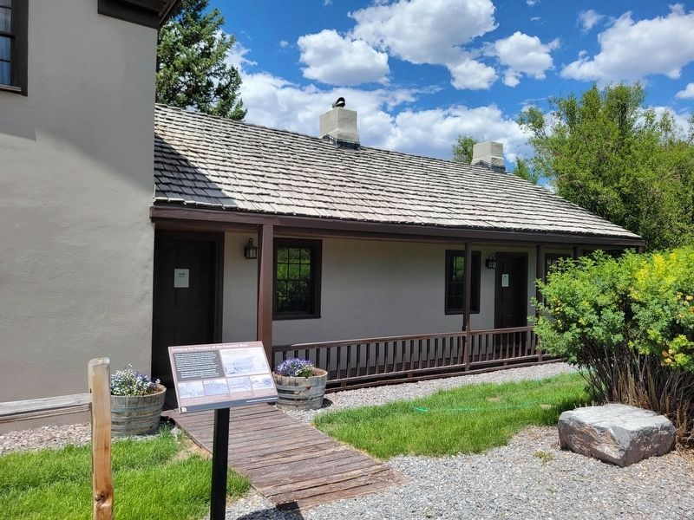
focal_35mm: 26
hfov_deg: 67.3
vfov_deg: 53.1
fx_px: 521
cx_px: 347
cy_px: 260
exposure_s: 1/2259
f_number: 1.8
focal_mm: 5.4
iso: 40
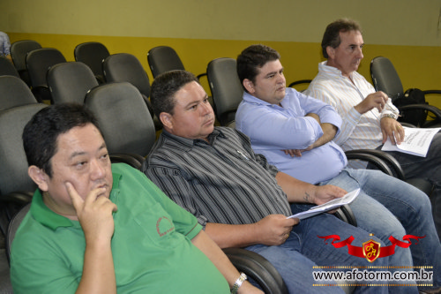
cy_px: 147
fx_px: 514
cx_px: 220
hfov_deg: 46.4
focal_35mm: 42
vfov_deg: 31.9
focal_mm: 28
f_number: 4.5
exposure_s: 1/60
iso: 2000
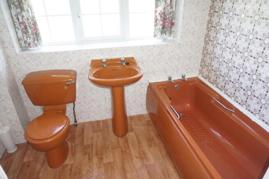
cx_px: 134
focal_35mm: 24
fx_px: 179
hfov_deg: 73.8
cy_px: 90
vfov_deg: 53.0
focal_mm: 16
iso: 500
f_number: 4
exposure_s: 1/60
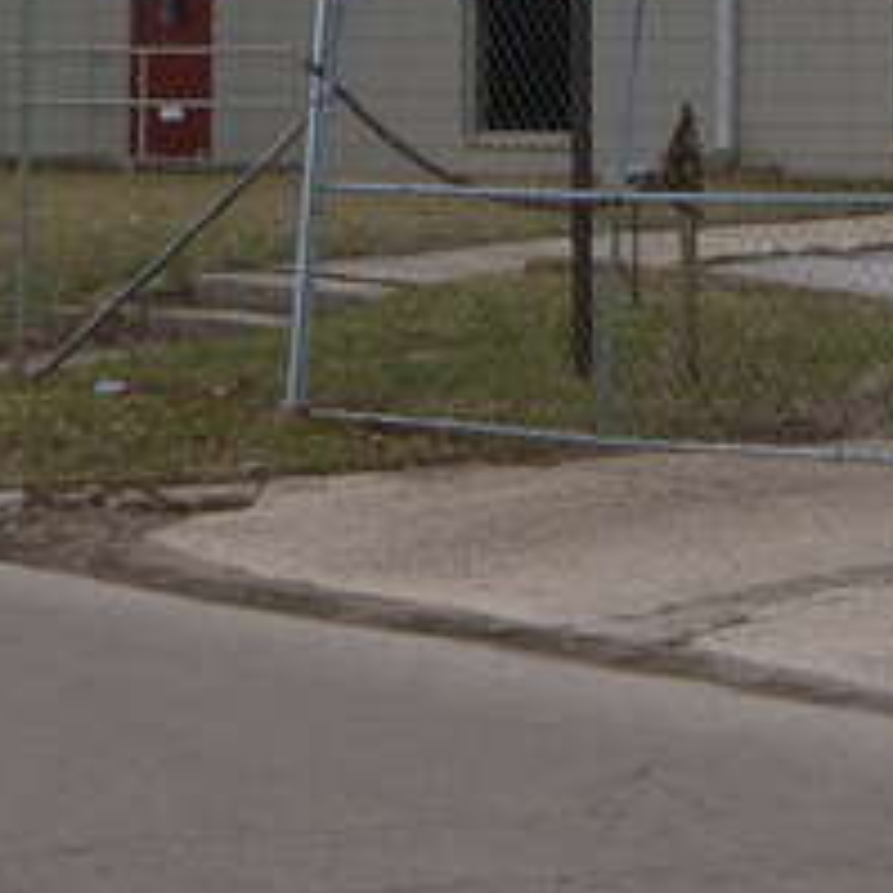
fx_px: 4553
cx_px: 669
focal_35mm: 156
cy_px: -265
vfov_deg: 10.9
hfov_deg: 11.2
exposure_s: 1/200
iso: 100
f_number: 4.5
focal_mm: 7.9
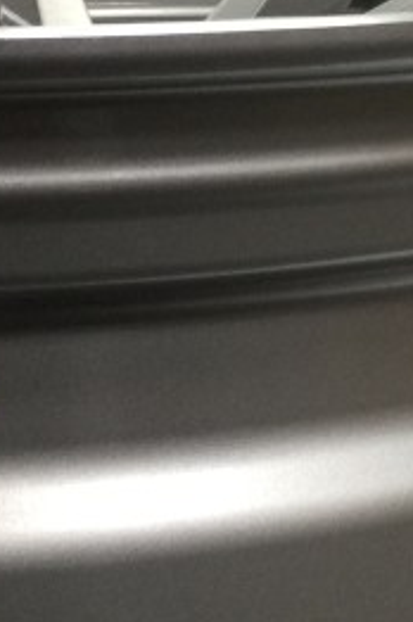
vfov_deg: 17.1
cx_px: 726
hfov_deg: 10.9
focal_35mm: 118
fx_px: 2036
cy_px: 76
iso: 64
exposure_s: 1/17
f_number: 2.2
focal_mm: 4.15
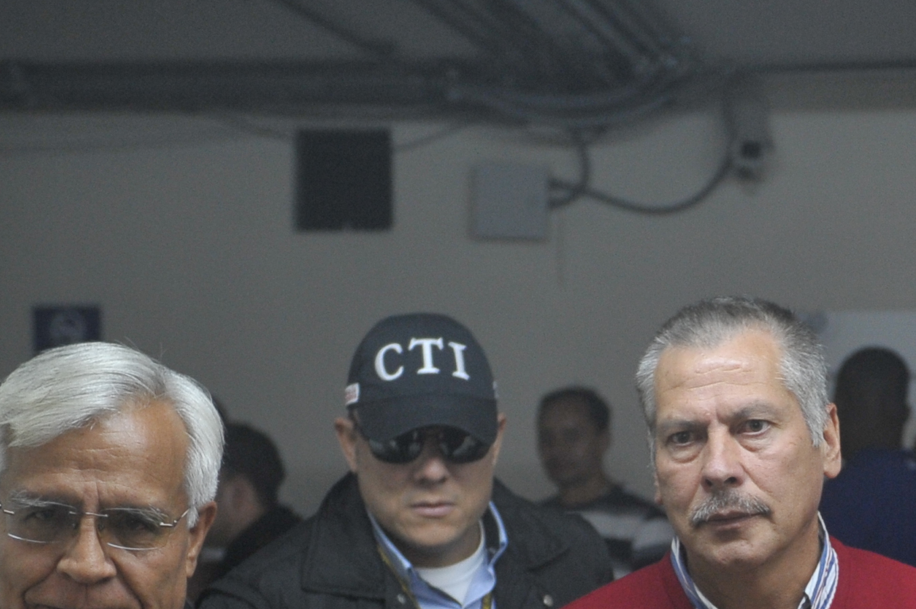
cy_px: 646
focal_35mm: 110
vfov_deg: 12.3
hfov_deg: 18.3
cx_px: 798
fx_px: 2797
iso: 1250
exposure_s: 1/200
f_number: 2.8
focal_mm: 35
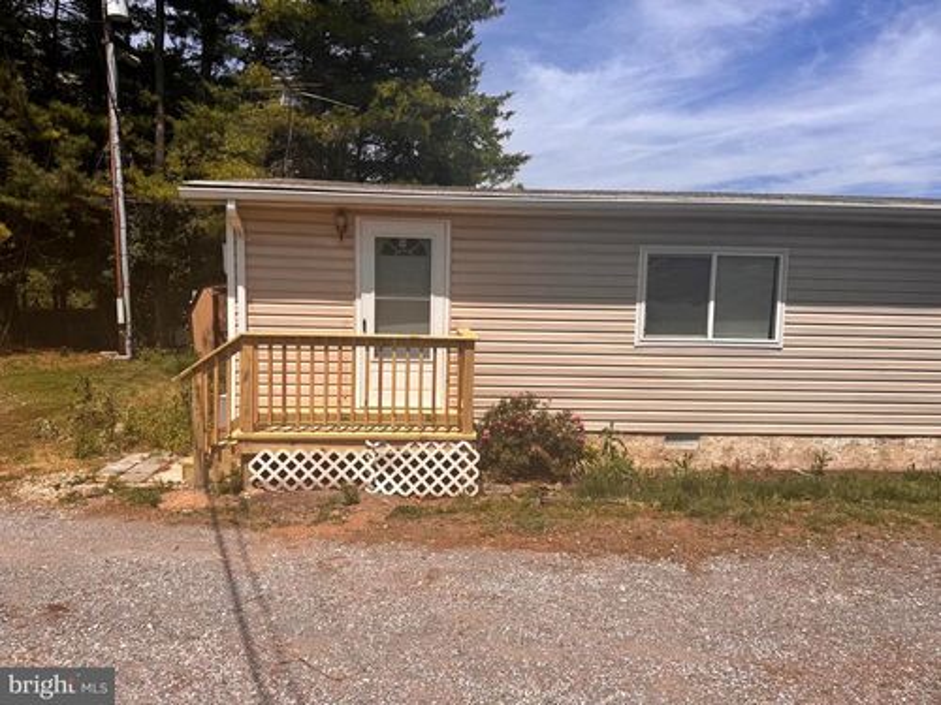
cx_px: 470
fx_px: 652
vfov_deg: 56.8
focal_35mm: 24
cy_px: 352
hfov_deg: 71.6
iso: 80
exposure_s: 1/7092
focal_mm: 6.76
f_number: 1.78
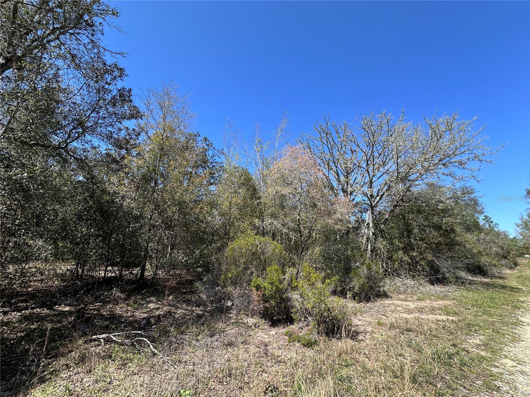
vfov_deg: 85.7
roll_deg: +0.1
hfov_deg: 102.1
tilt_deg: +16.2
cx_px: 265
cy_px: 198
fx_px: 214
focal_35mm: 14
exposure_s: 1/801
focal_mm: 2.22
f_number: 2.2
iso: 40
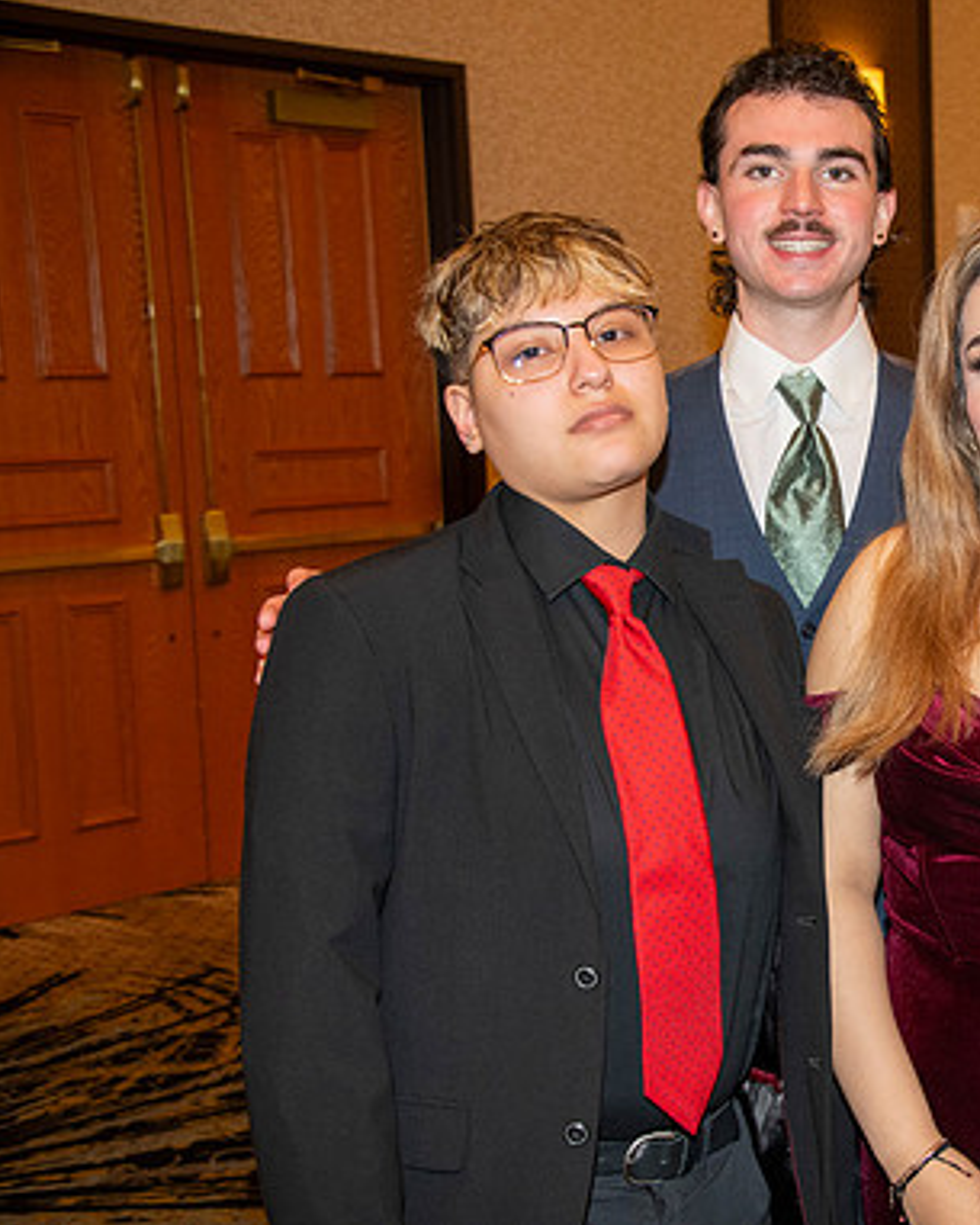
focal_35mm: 60
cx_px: 925
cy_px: 609
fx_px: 2174
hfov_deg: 24.5
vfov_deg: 31.4
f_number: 5.6
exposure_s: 1/60
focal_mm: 42
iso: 2000
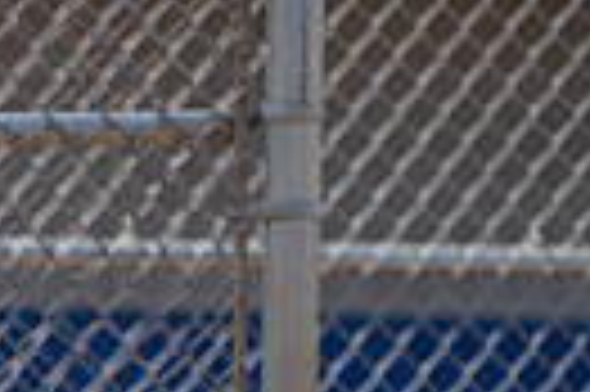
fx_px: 14486
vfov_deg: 1.5
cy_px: 615
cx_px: -549
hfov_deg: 2.3
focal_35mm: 885
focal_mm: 200
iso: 200
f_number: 3.2
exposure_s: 1/1600
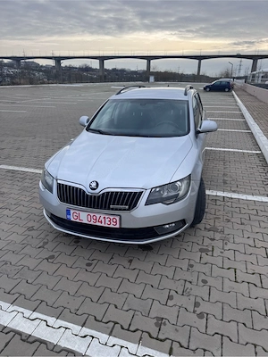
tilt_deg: -21.5
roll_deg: -1.2
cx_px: 134
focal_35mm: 24
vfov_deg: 71.6
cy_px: 178
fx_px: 248
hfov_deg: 56.8
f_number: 1.78
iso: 80
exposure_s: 1/3597
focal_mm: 6.76
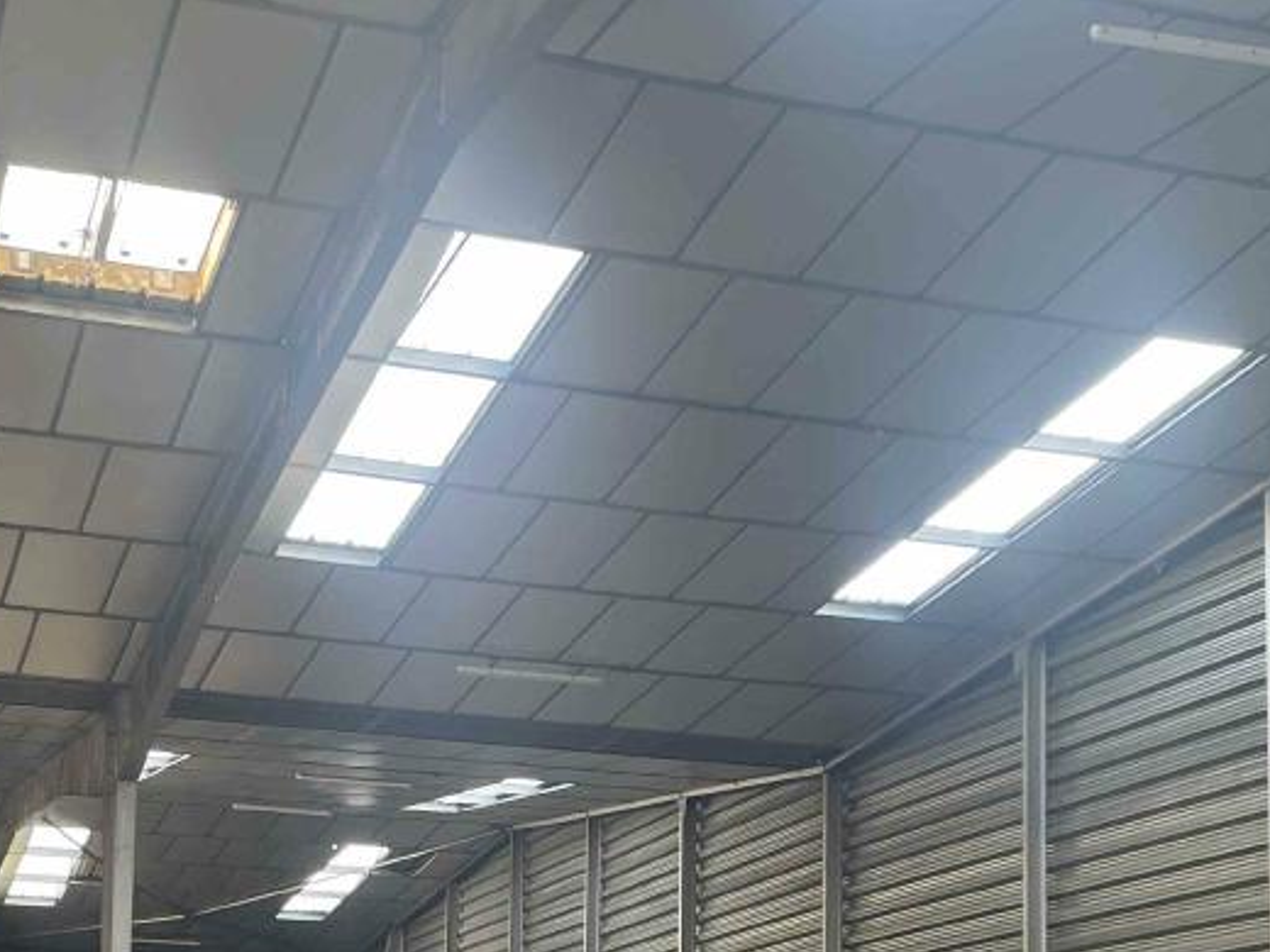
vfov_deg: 21.9
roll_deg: -0.9
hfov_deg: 30.2
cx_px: 513
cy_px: 1013
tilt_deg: +7.1
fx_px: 2348
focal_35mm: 64
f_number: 1.6
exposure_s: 1/121
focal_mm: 4.2
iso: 100
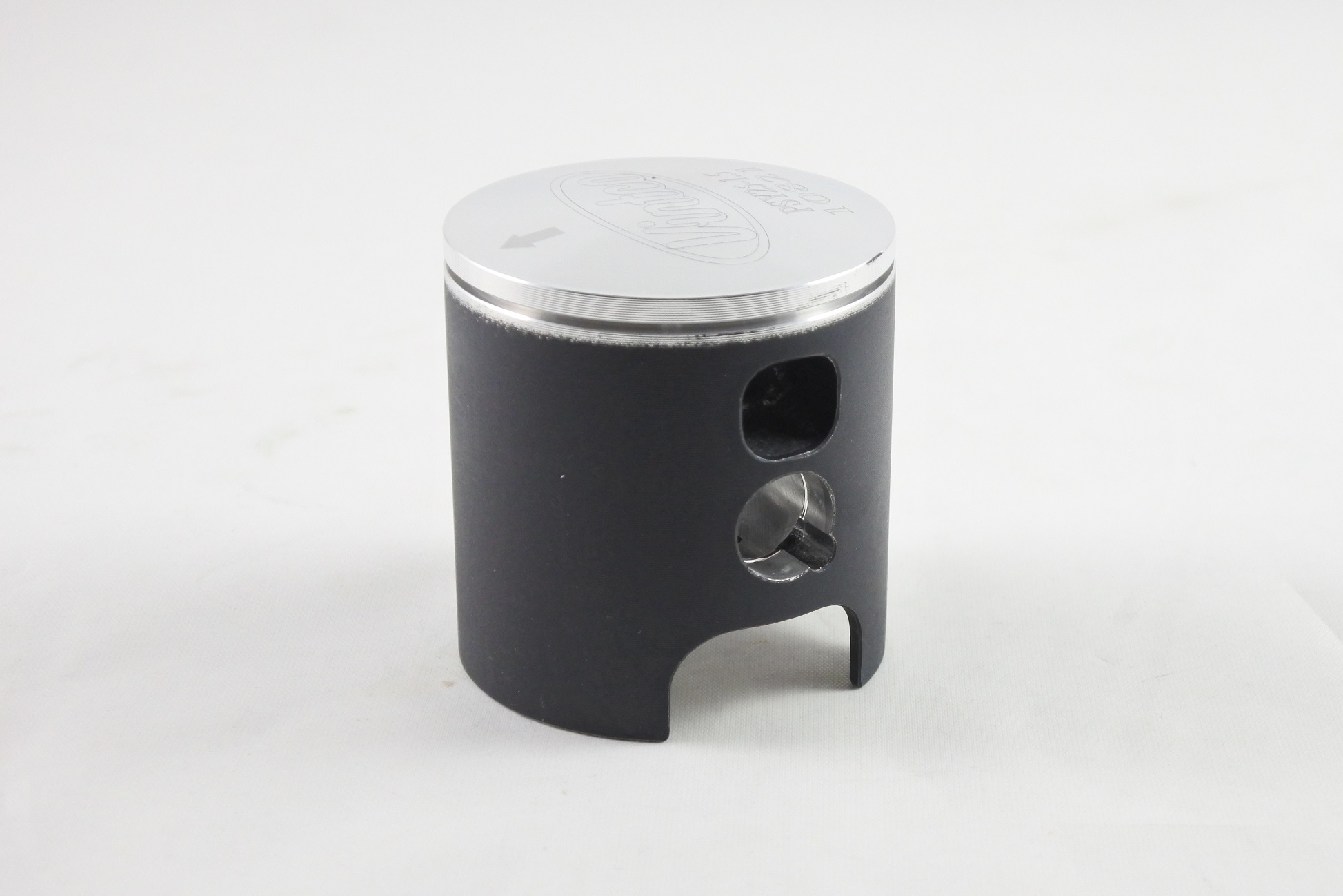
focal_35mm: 55
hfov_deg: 36.2
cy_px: 448
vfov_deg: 24.6
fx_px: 2052
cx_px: 672
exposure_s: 1/125
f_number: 4.8
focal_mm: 20.6
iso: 800
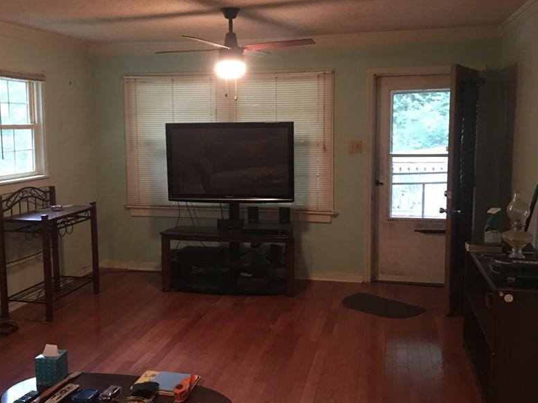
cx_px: 234
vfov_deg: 37.7
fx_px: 591
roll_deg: +1.0
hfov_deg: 48.8
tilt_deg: -4.7
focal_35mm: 38
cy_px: 188
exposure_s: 1/4
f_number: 2.2
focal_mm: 4.15
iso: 80
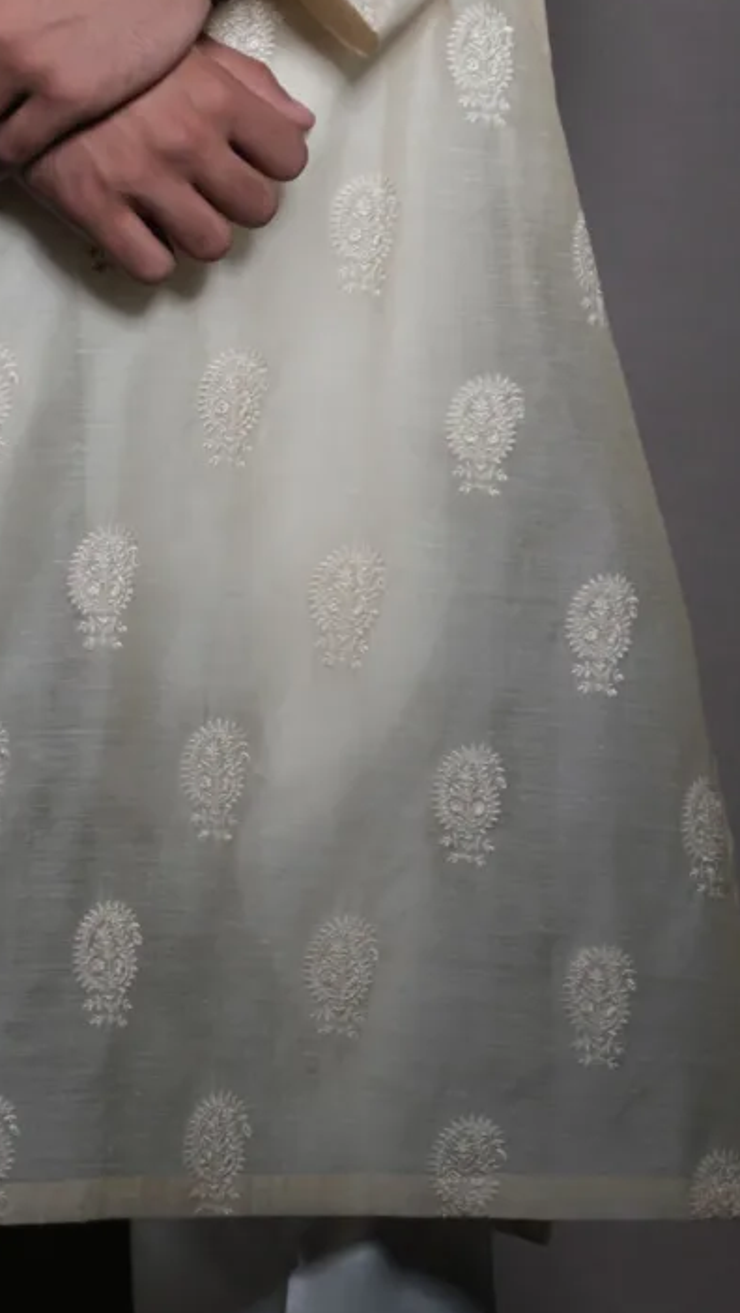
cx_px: 5
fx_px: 7840
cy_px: 362
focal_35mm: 225
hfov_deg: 5.4
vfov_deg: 9.6
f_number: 4.5
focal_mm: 39
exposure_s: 1/250
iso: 200
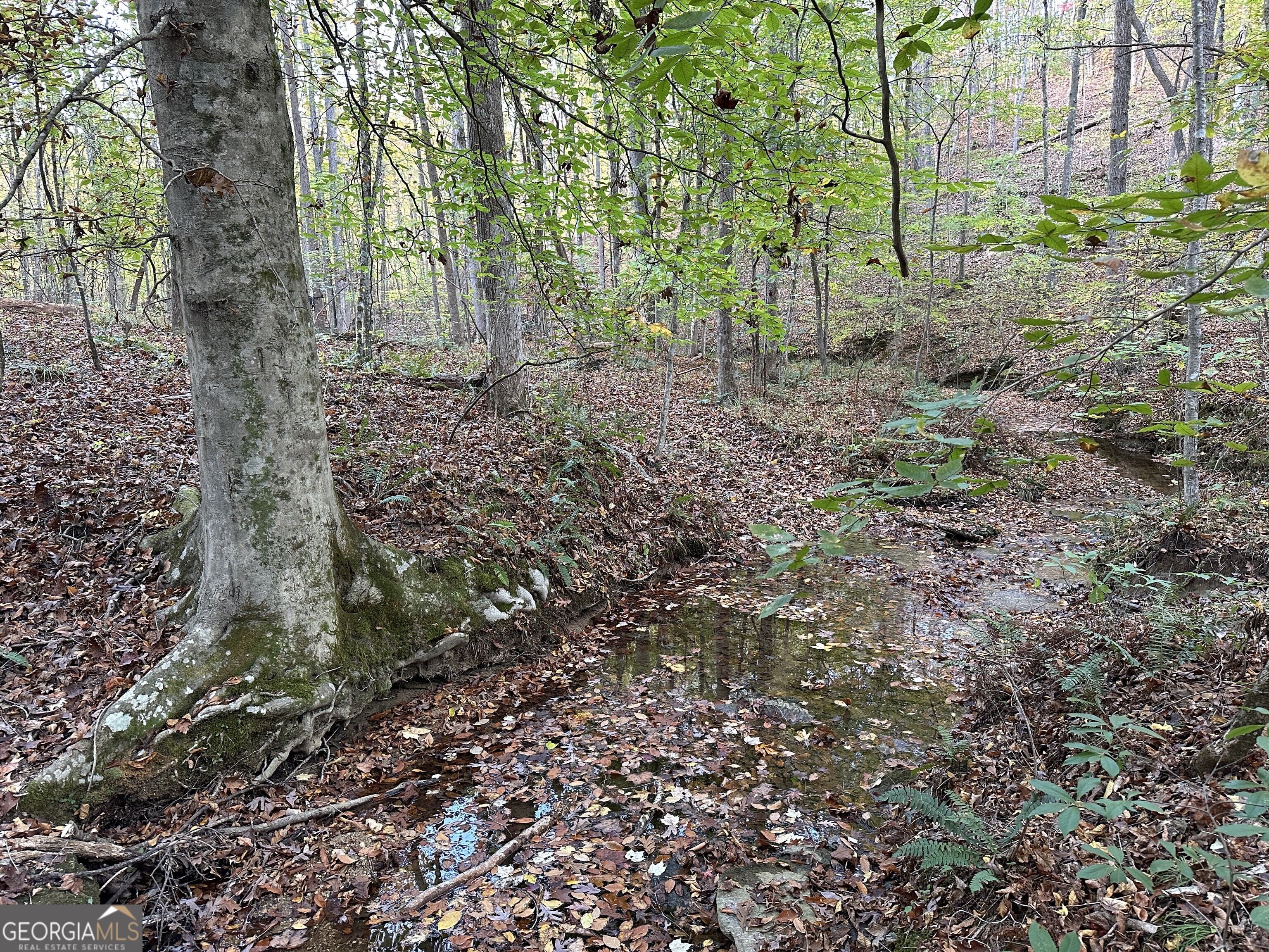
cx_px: 634
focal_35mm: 24
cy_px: 476
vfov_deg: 56.8
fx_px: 880
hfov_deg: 71.6
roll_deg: +1.0
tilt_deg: -11.2
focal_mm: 6.86
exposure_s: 1/74
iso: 250
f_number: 1.78
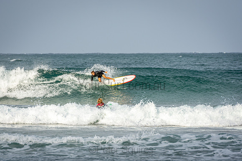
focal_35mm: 310
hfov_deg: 6.6
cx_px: 121
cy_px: 80
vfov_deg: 4.4
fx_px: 2087
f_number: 5
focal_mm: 200
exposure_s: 1/2000
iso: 200
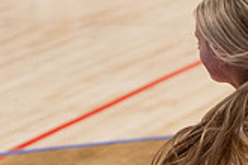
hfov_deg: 5.6
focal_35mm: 364
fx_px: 2507
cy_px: 79
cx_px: 332
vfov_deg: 3.8
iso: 4000
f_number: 2.8
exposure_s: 1/1000
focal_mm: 75
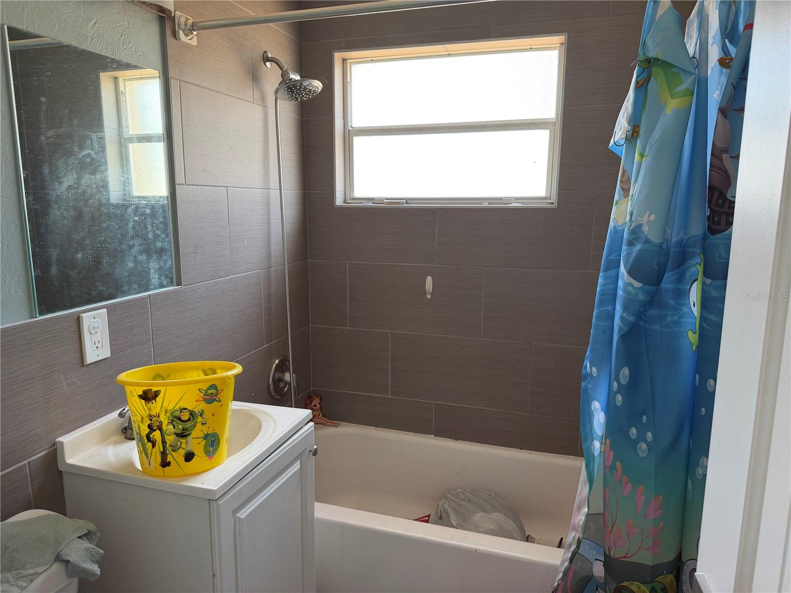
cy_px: 296
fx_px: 548
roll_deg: -0.2
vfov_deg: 56.8
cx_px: 396
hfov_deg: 71.6
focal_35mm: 24
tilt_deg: -8.5
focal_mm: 6.76
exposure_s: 1/121
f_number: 1.78
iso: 125
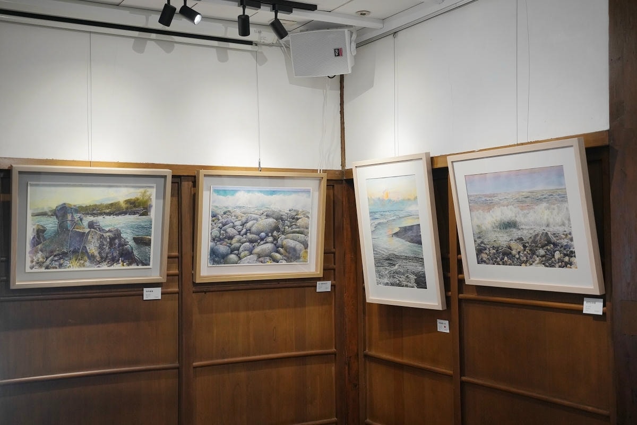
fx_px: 796
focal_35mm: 45
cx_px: 318
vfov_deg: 29.9
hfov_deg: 43.6
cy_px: 212
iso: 1600
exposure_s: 1/160
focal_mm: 45
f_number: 4
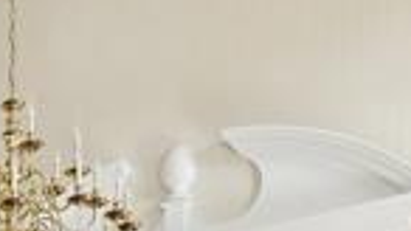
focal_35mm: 103
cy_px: 614
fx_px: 1122
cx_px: -358
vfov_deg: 9.8
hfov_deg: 16.7
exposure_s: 1/20
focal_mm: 14
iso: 250
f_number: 7.1
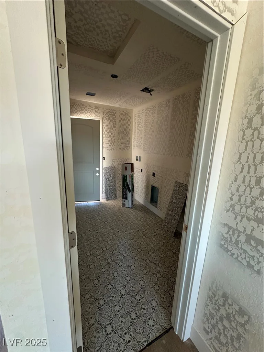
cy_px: 176
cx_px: 132
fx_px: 142
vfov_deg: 102.1
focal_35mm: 14
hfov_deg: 85.7
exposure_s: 1/63
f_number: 2.2
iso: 320
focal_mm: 2.22
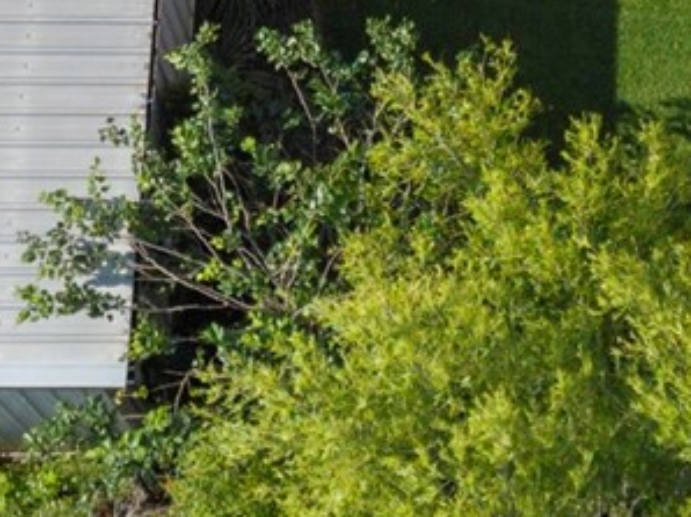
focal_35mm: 165
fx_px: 3291
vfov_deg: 7.7
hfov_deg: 11.8
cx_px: 710
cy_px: -1087
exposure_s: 1/90
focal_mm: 8.67
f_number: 1.8
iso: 100
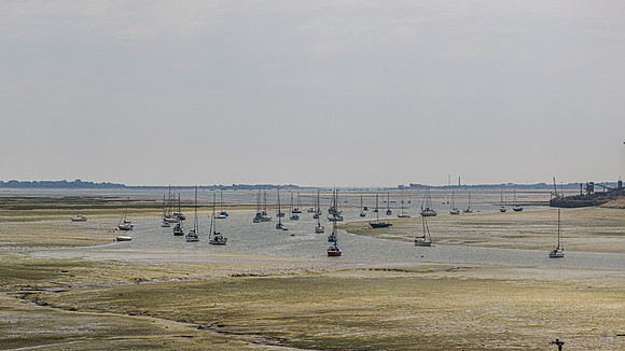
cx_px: 278
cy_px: 246
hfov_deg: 21.1
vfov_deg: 11.9
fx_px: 1679
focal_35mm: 101
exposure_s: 1/800
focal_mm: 62
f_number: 5
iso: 64
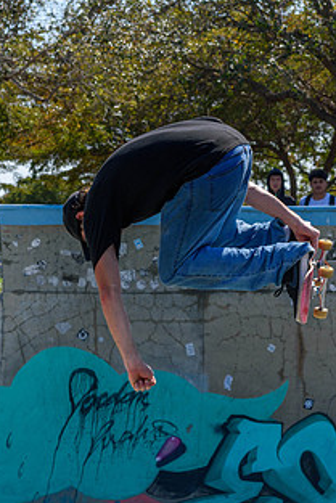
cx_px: 182
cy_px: 352
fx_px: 2112
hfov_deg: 9.1
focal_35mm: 151
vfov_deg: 13.6
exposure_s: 1/800
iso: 200
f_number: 7.1
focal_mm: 70
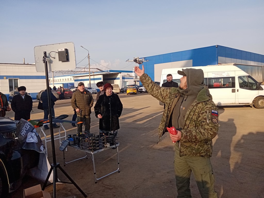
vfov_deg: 53.1
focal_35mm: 26
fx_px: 198
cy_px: 99
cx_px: 132
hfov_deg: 67.3
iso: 104
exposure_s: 1/1562
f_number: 1.8
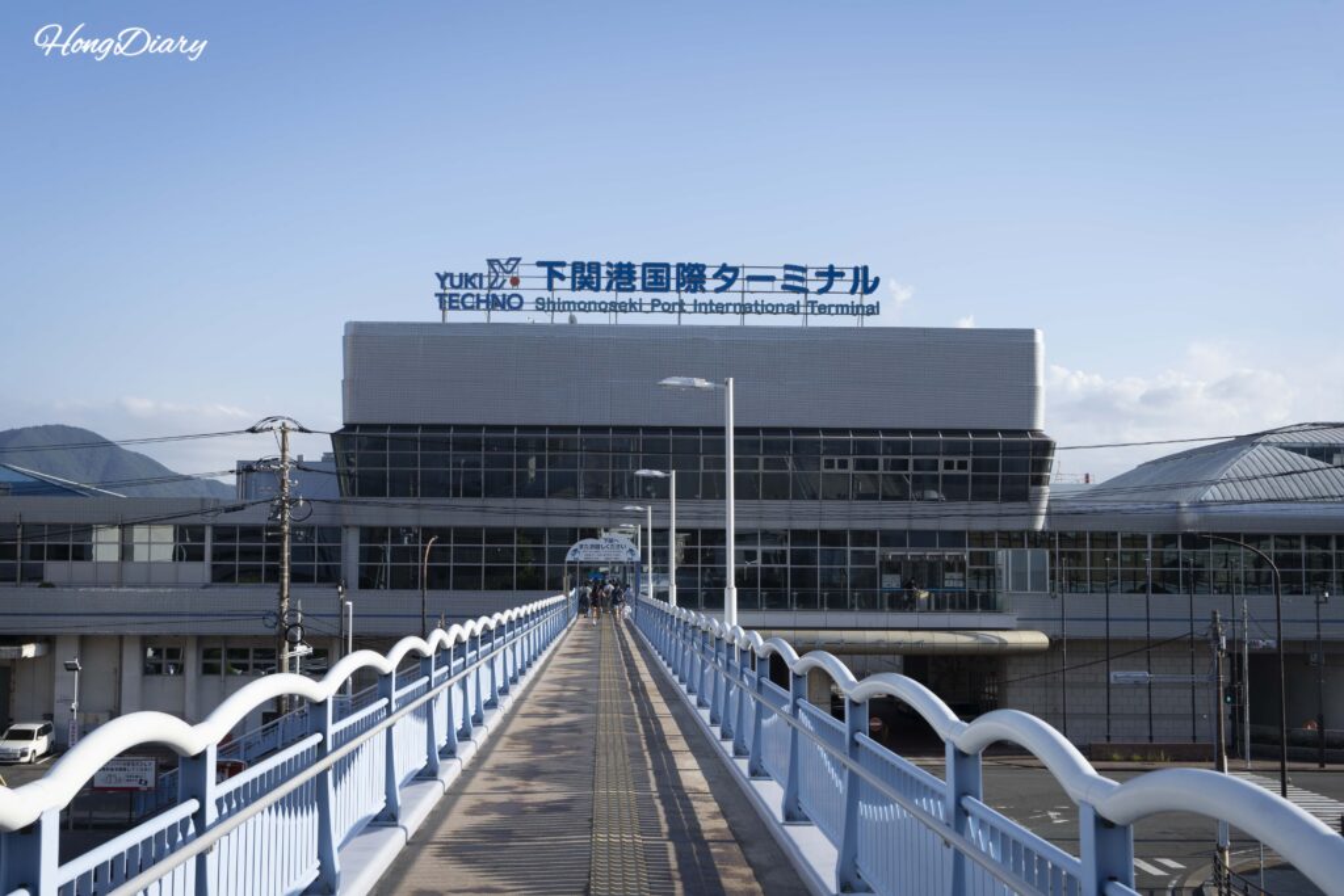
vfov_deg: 29.3
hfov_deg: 42.7
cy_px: 448
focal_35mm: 46
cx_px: 672
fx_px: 1717
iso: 100
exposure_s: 1/125
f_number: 11
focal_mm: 46
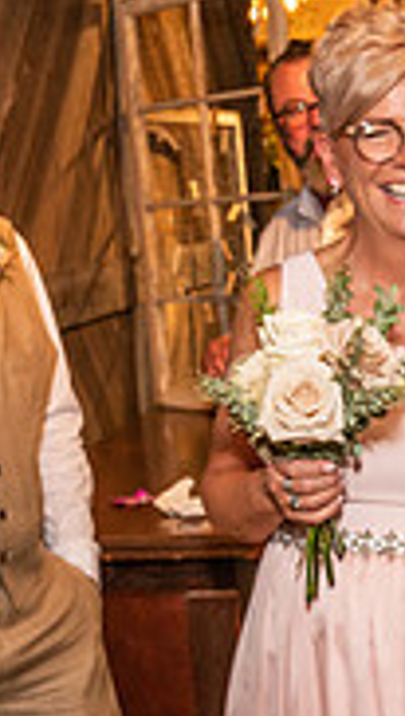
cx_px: 405
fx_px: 1520
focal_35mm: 80
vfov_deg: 26.4
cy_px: 462
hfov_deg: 14.9
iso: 1600
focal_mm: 24
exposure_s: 1/125
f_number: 4.5
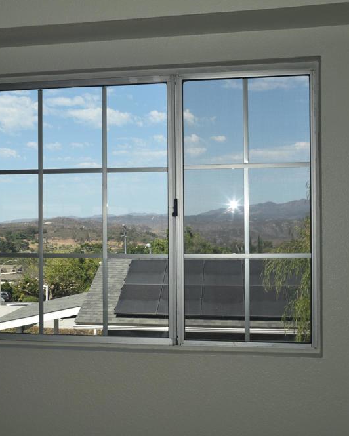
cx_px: 85
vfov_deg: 36.0
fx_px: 671
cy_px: 219
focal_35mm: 52
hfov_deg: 28.7
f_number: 8
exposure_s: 1/200
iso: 100
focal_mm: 36
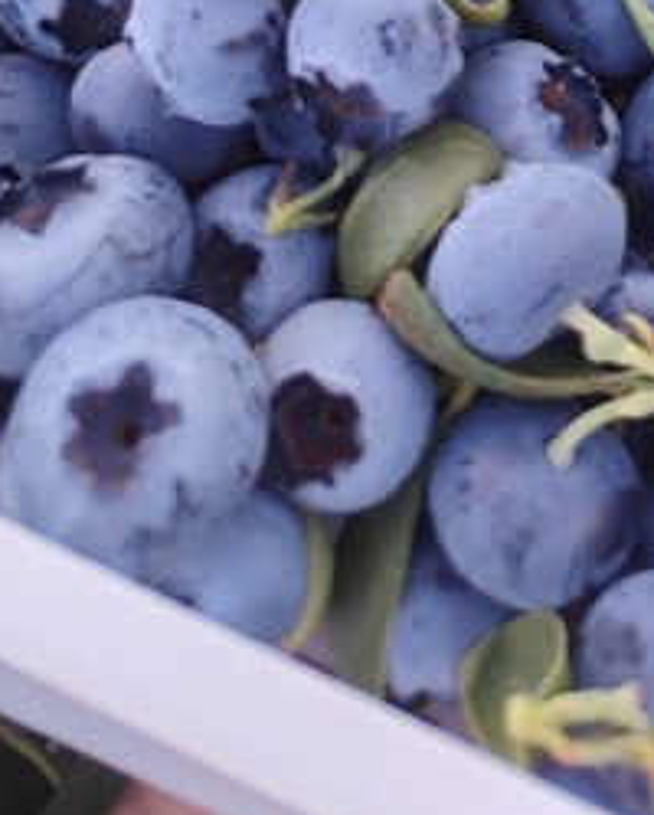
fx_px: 2317
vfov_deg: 15.4
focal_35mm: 96
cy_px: -879
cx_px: 909
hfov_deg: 15.1
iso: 250
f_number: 1.8
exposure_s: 1/100
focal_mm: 5.25
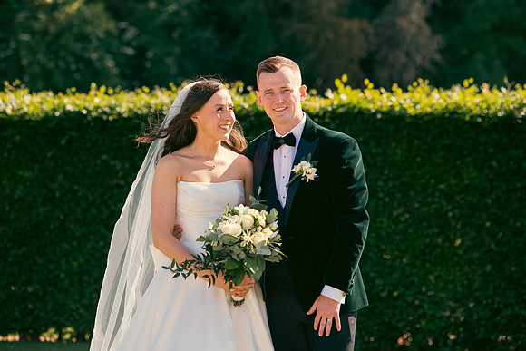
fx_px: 1754
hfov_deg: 17.1
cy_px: 176
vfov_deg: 11.4
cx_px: 263
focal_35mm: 120
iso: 200
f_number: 3.5
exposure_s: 1/640
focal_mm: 120
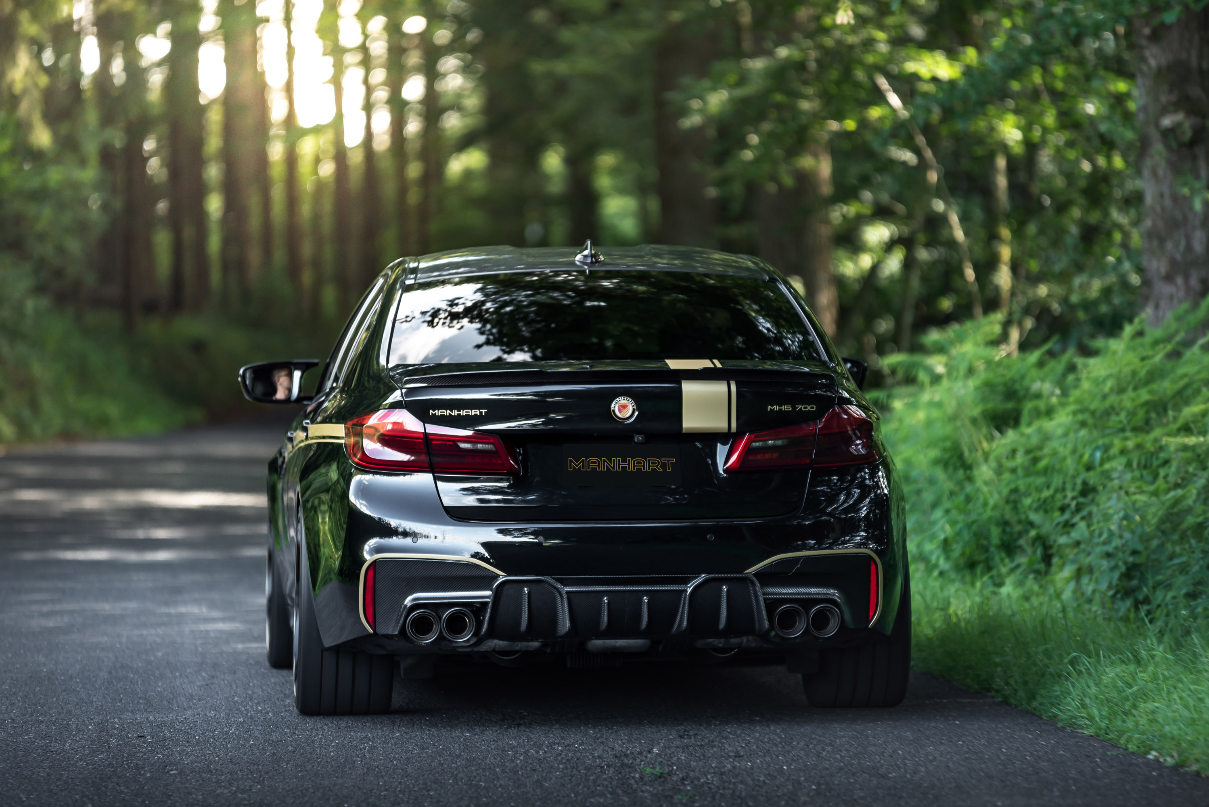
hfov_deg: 10.3
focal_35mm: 200
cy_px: 404
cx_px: 604
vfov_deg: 6.9
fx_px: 6719
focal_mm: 200
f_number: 2.8
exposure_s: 1/100
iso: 100
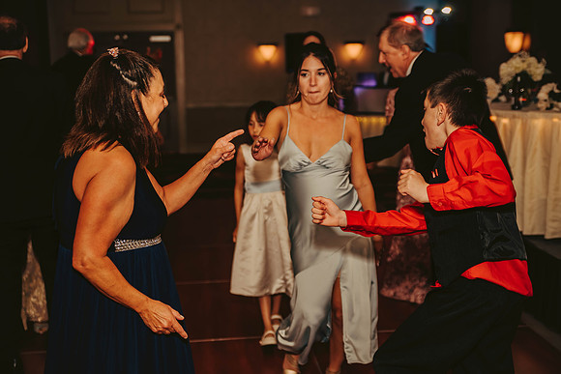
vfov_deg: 24.6
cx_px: 280
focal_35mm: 55
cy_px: 187
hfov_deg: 36.2
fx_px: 857
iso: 500
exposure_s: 1/60
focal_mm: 55
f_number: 2.8
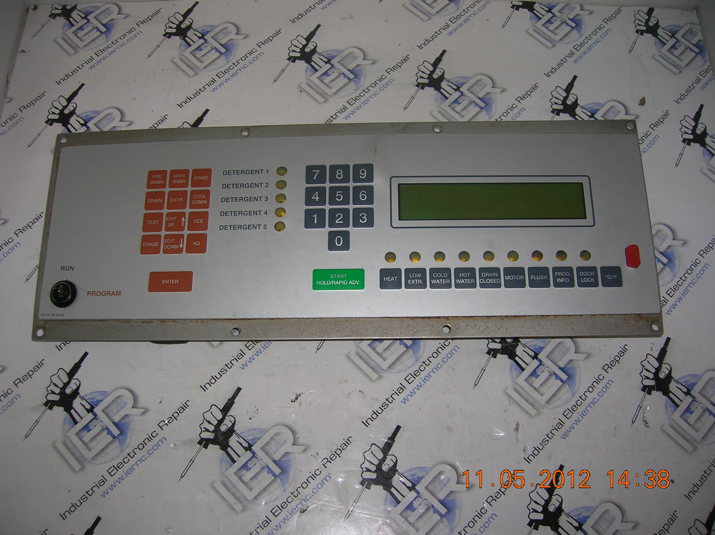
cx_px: 358
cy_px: 268
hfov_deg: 54.0
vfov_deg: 41.7
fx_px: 702
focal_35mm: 34
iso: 50
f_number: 2.9
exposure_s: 1/60.1
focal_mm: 5.7
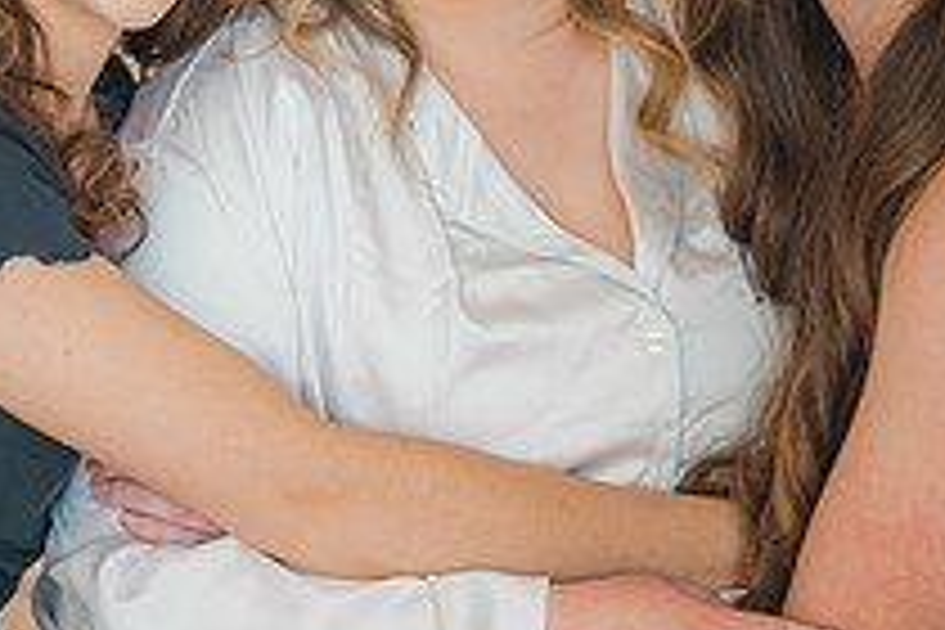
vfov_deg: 9.9
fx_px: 3622
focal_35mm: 138
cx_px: 392
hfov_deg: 14.9
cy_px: 74
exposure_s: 1/400
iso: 400
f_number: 1.2
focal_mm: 50
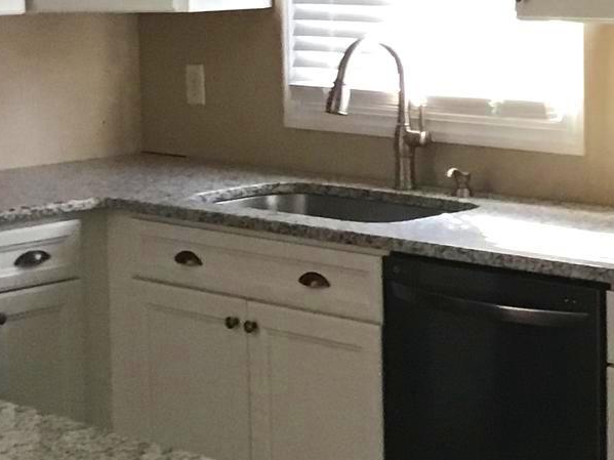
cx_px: 468
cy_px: 148
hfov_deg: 18.4
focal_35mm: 106
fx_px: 1880
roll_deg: +0.0
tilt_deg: -6.0
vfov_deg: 13.9
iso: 160
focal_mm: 3.3
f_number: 2.4
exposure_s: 1/30
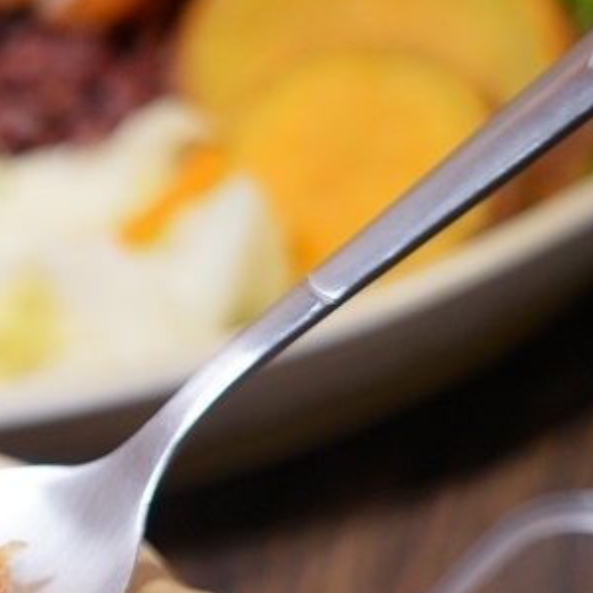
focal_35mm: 157
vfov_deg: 11.0
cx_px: -368
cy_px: 578
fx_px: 3043
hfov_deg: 10.6
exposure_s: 1/60
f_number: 4.5
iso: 1000
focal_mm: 55
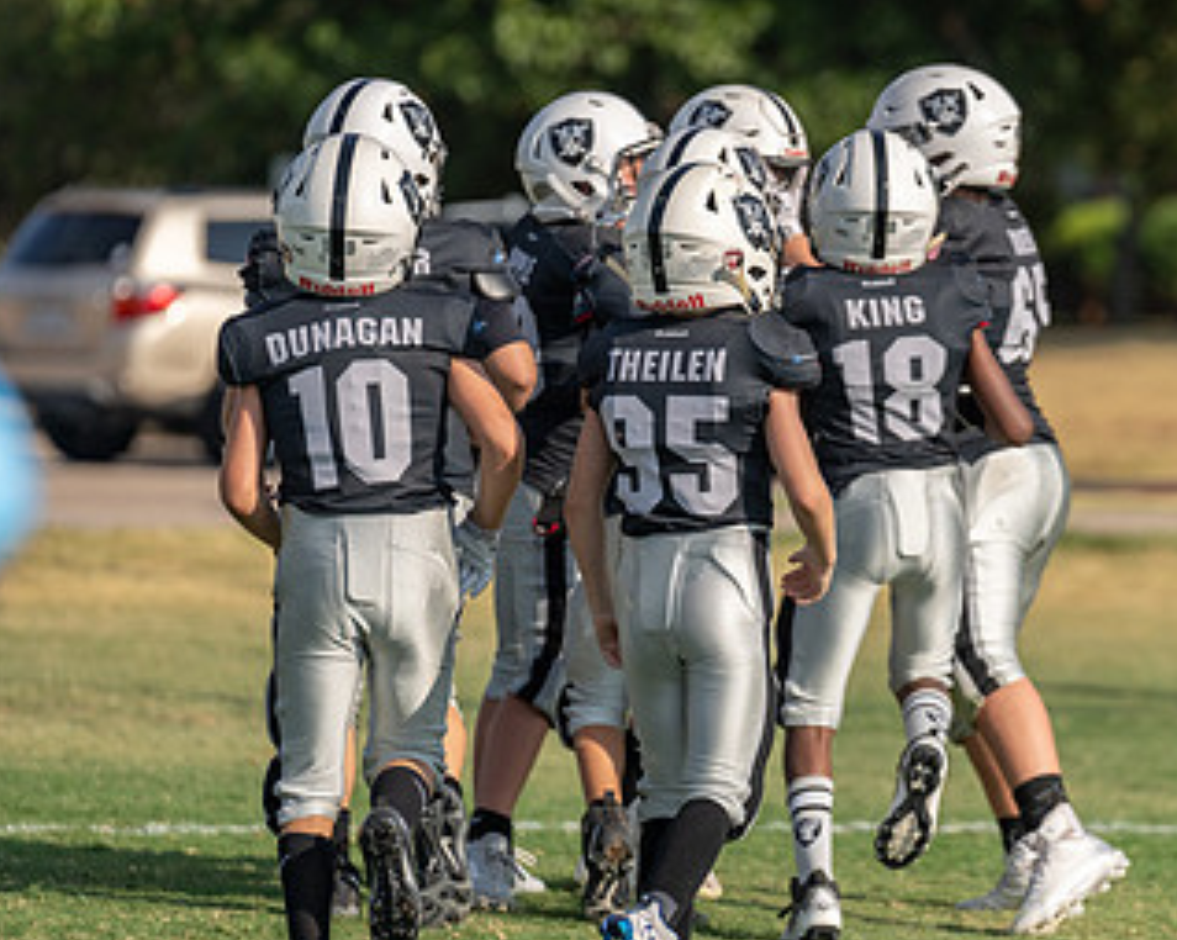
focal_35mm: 352
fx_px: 12254
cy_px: 446
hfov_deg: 5.5
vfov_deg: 4.4
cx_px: 666
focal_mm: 200
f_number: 3.5
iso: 100
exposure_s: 1/1600
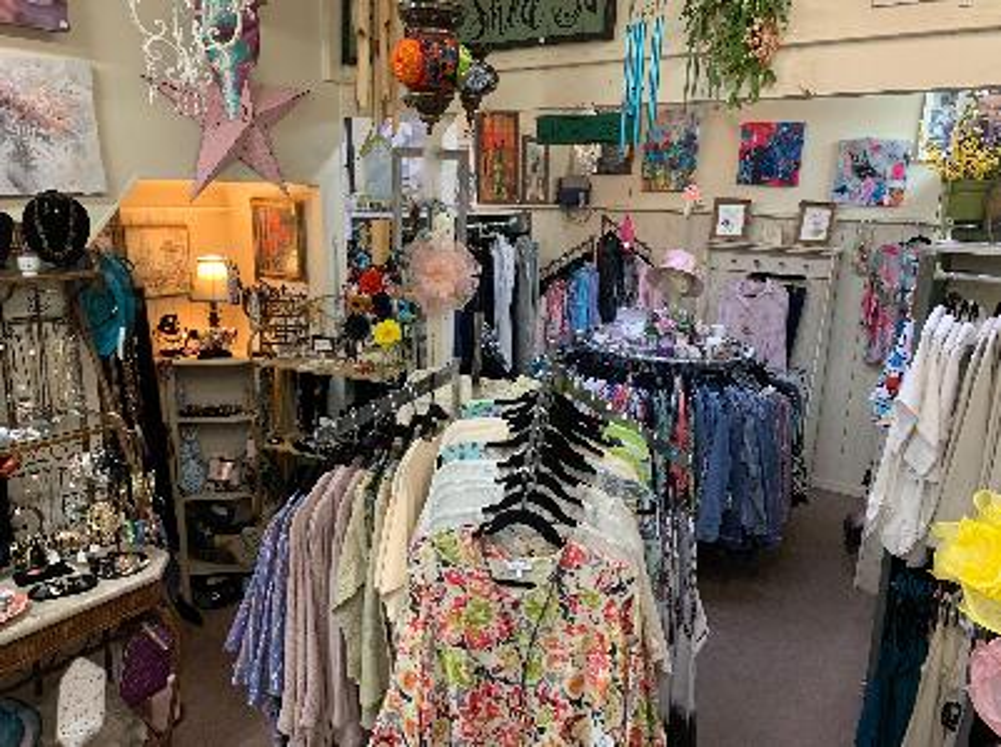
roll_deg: -1.6
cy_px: 374
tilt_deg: -14.3
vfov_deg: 52.9
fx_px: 750
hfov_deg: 67.4
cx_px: 500
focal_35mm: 26
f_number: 1.8
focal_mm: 4.25
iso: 200
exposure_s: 1/60
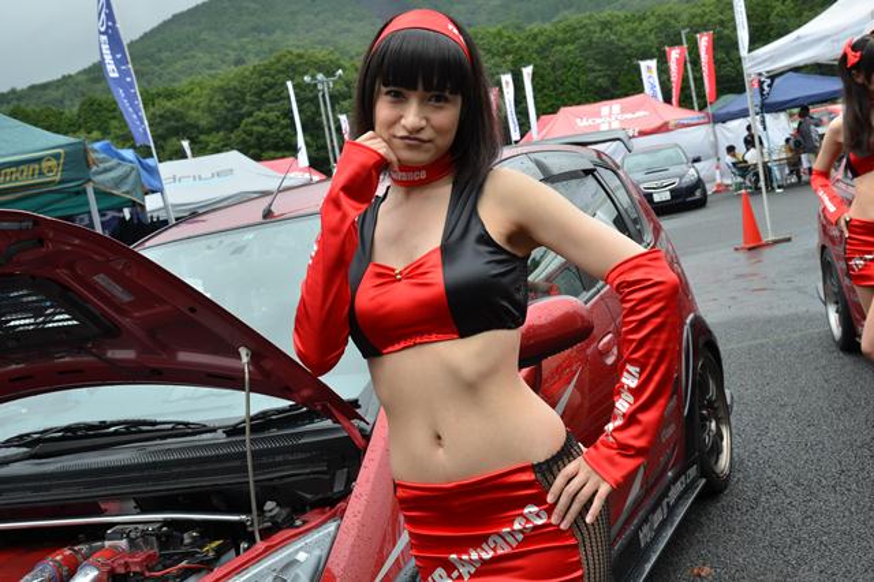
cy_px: 291
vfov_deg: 34.2
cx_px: 437
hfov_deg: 49.6
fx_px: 946
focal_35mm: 39
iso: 125
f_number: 8
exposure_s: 1/250
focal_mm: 26
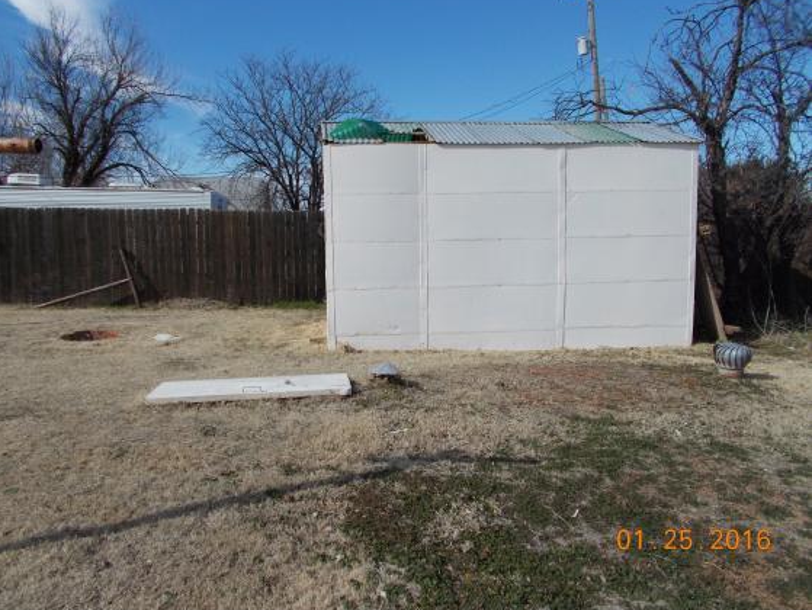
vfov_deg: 51.4
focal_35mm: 27
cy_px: 299
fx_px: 634
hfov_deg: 65.3
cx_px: 392
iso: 80
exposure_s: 1/200
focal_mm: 4.6
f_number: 8
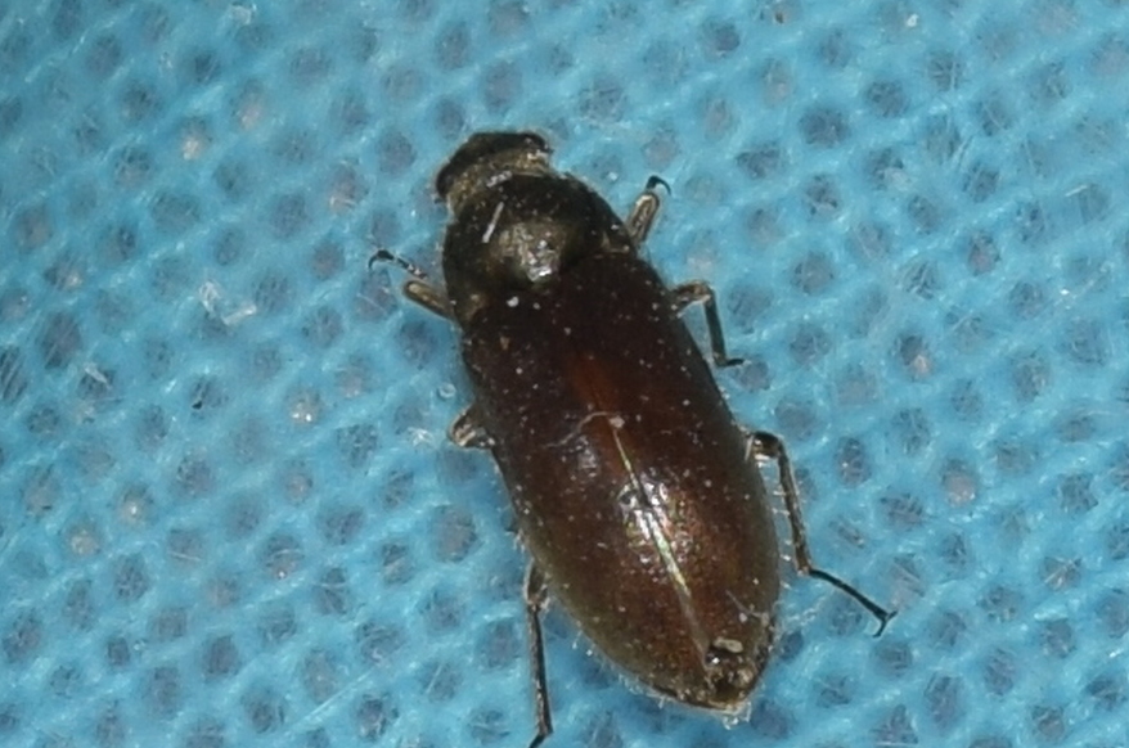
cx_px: 549
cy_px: 396
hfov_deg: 8.9
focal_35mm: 231
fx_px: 7231
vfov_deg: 5.9
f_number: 13
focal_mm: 140
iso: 100
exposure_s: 1/160
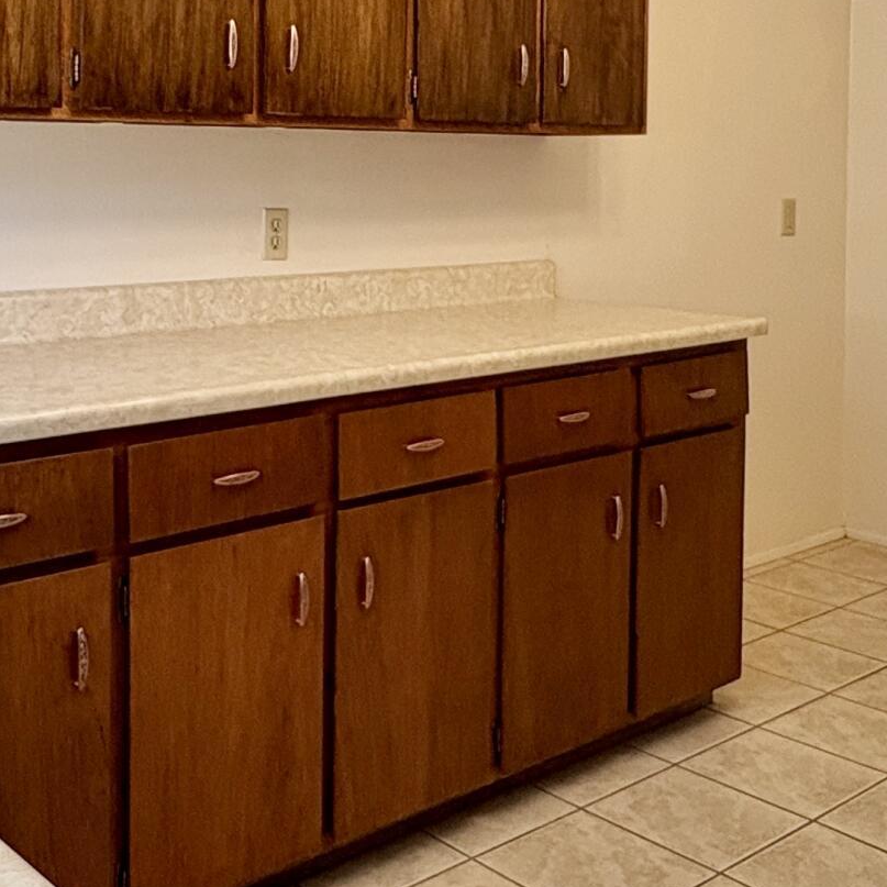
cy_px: 203
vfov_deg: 35.8
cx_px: 276
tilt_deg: -1.3
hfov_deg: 36.3
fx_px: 1334
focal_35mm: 46
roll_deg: +0.0
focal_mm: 2.22
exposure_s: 1/60
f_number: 2.2
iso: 160
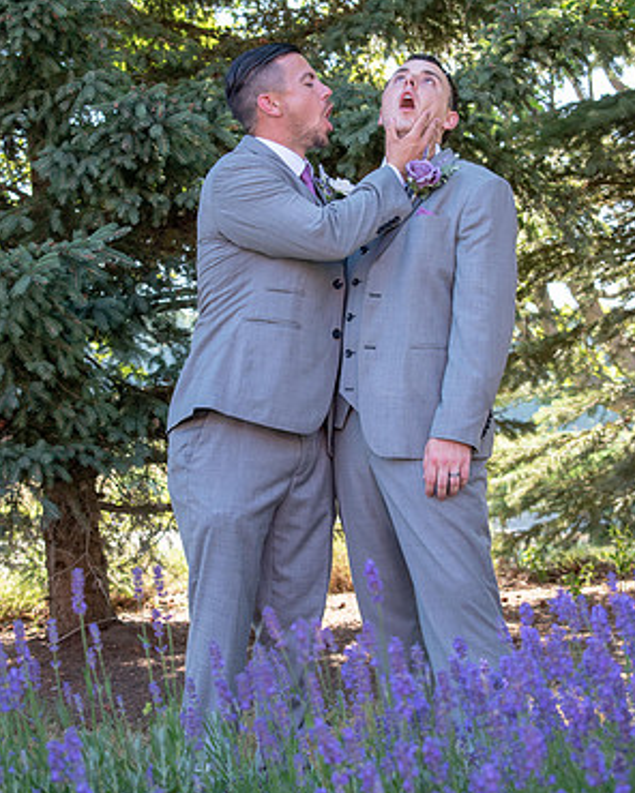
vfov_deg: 21.5
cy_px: 360
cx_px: 320
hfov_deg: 17.3
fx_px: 2091
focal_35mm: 89
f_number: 6.3
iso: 400
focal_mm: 52
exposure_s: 1/160
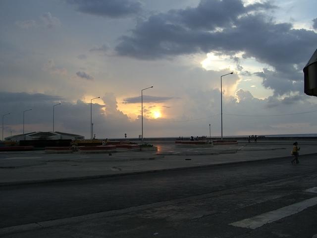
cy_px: 119
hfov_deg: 49.0
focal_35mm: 38
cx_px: 158
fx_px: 348
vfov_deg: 37.7
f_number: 2.8
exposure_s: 1/250
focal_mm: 7.9
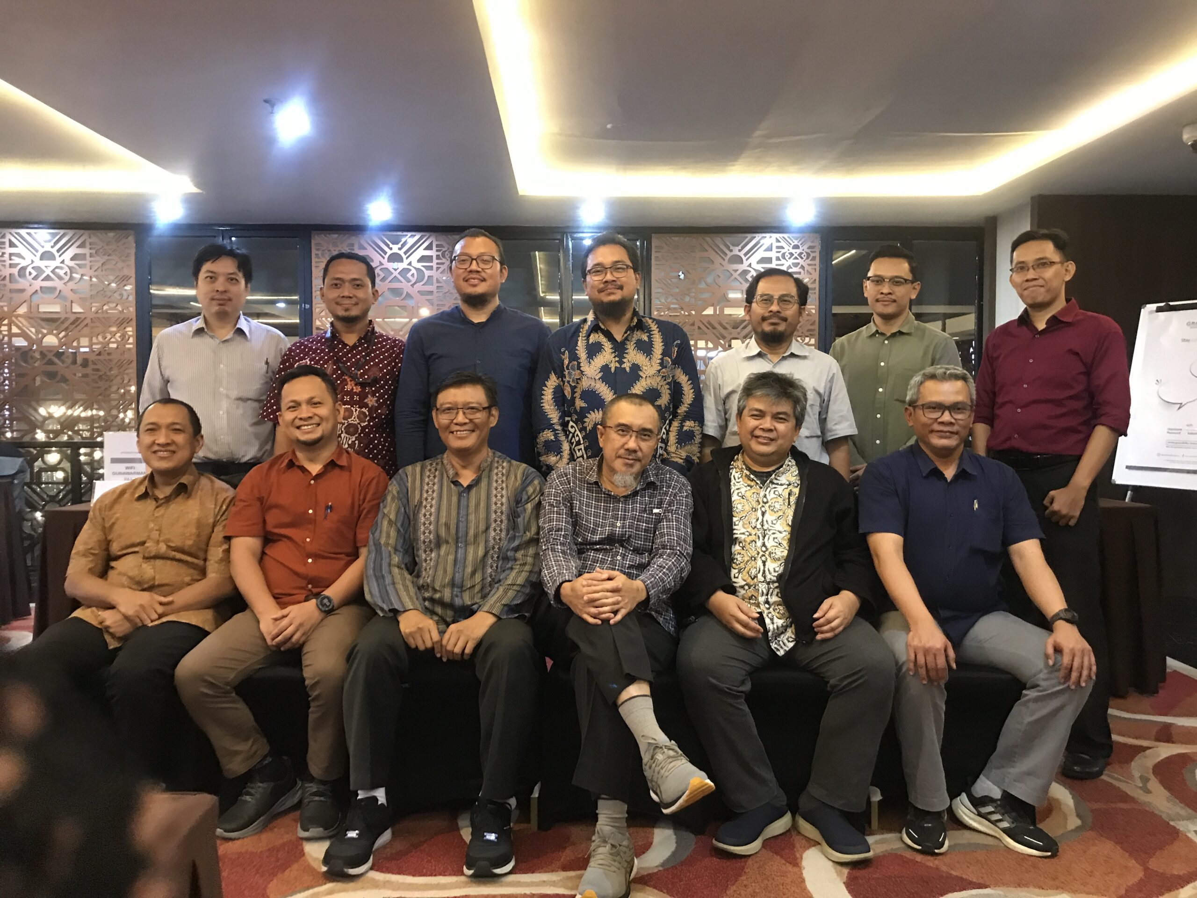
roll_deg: -0.3
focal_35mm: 28
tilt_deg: -2.0
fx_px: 968
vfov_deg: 49.7
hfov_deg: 63.4
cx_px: 598
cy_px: 449
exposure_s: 1/9
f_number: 1.8
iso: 100
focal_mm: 3.99
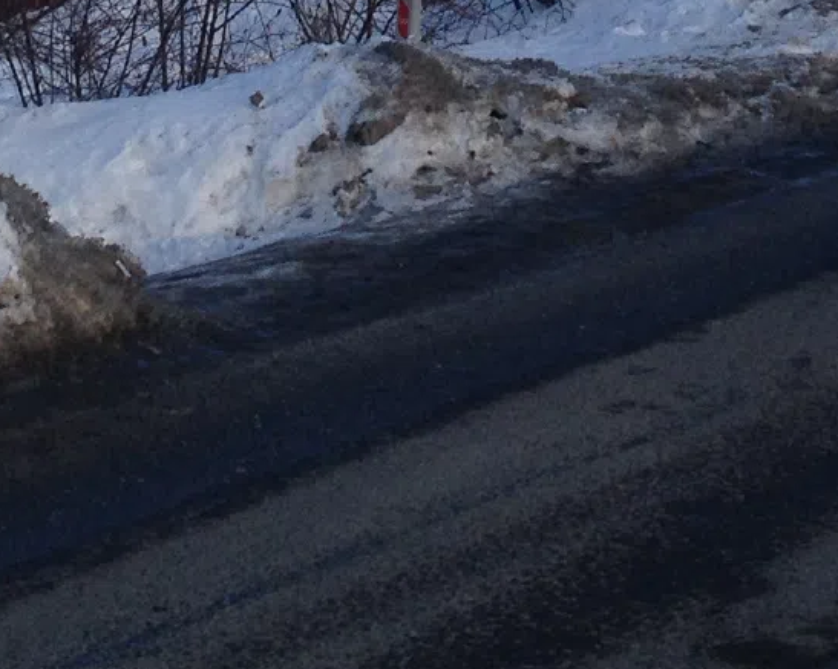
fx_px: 3718
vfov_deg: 9.7
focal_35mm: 150
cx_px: 408
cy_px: -557
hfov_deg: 12.9
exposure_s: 1/587
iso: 50
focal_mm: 4.28
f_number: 2.4
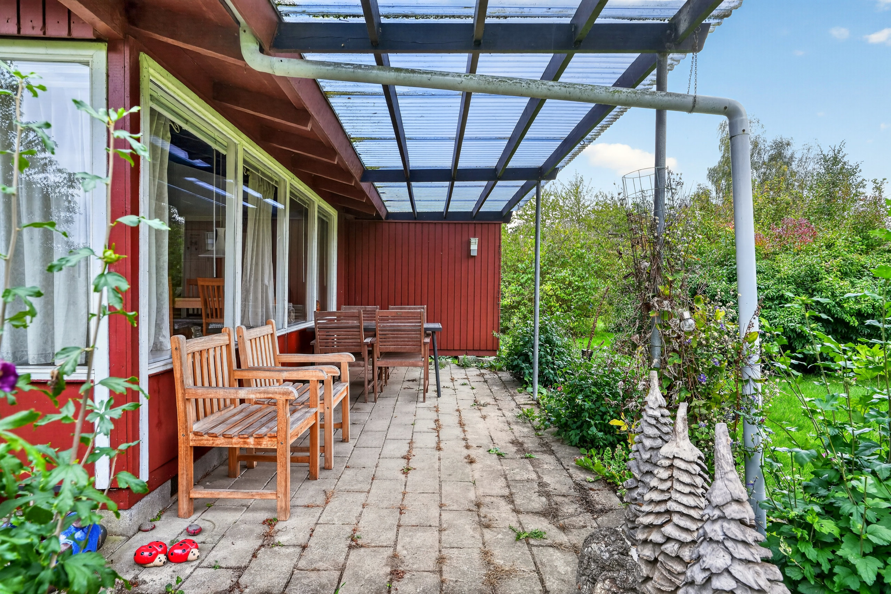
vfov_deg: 61.9
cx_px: 446
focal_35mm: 20
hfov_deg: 84.0
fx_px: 495
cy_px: 297
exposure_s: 1/5
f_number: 8
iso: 400
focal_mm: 20
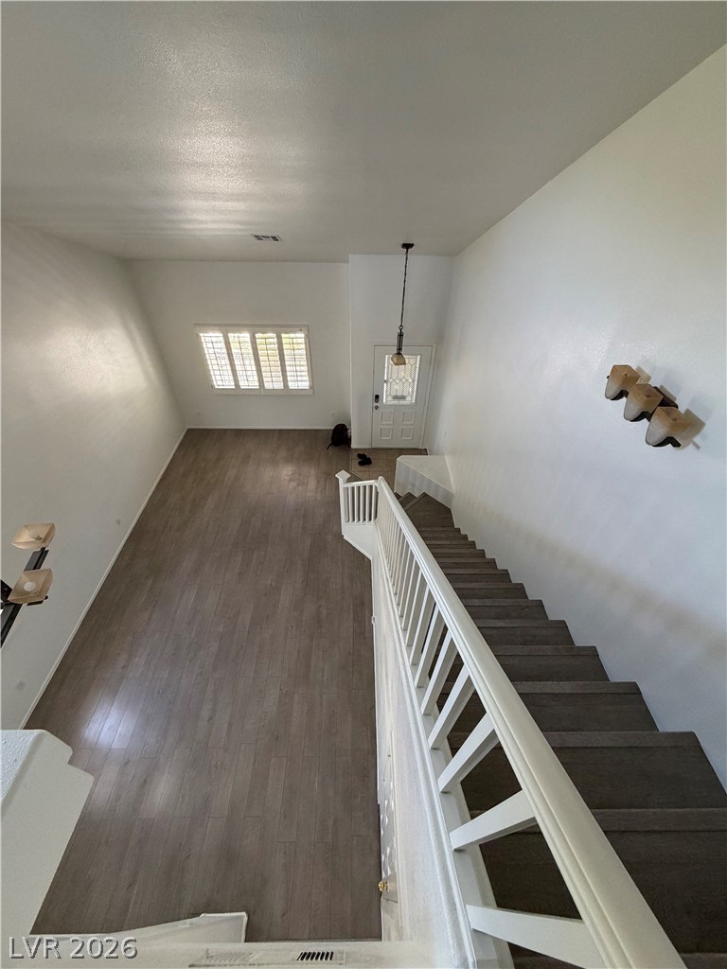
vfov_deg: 102.1
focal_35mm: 14
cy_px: 484
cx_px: 364
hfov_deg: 85.7
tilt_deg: -43.8
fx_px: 392
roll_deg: -1.0
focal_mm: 2.22
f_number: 2.2
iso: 320
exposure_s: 1/94
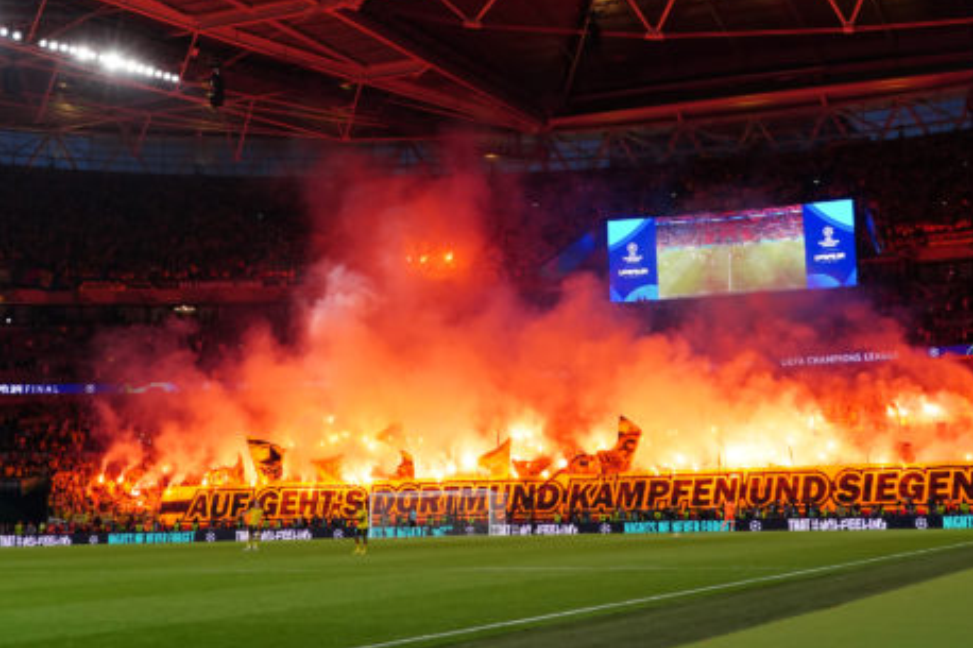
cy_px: 144
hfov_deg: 33.9
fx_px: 1594
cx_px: 523
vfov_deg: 22.7
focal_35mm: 59
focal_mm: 36
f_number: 5
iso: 2500
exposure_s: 1/1000
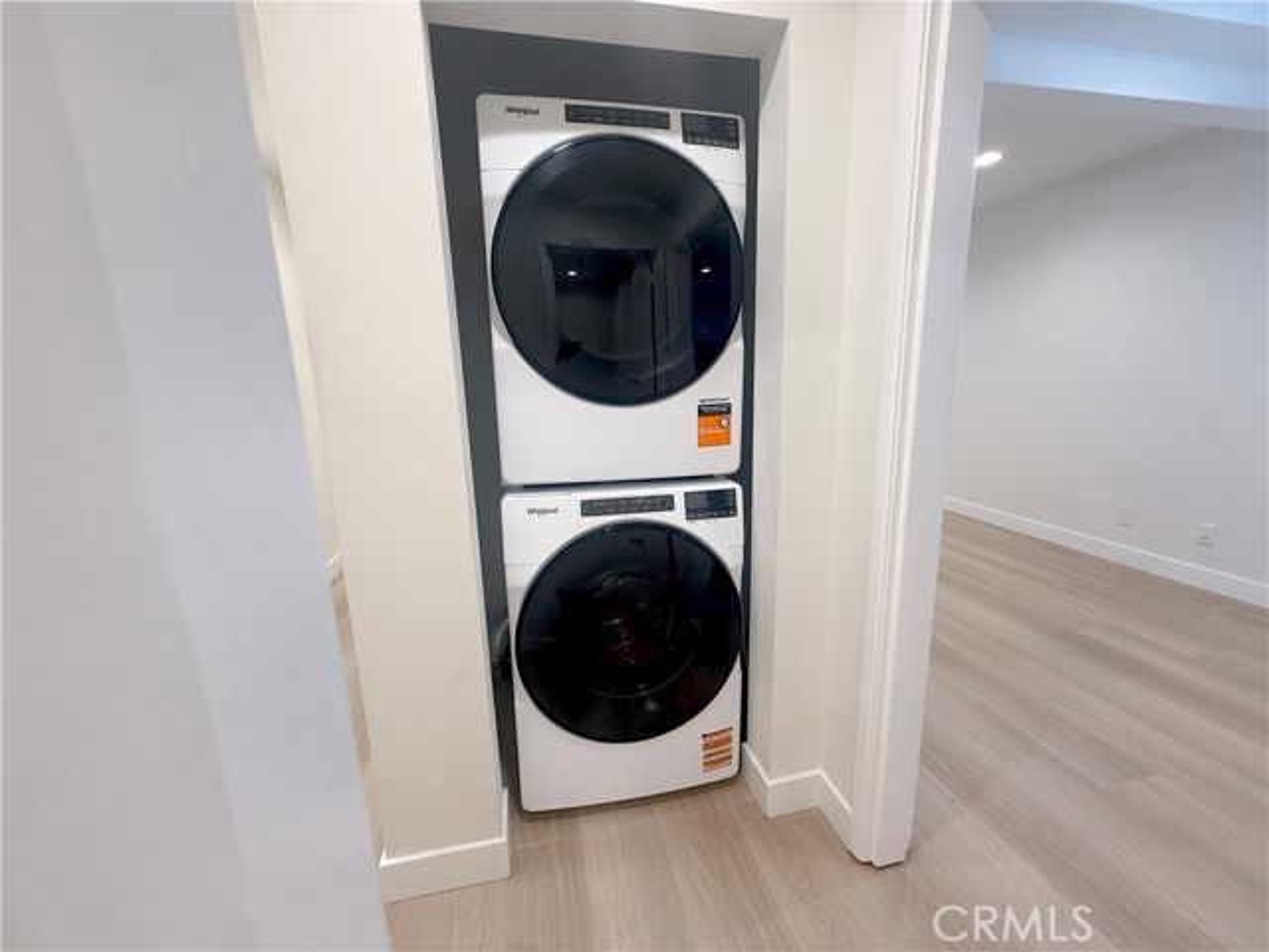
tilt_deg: -10.5
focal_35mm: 14
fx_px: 513
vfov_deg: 85.7
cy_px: 476
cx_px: 634
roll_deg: +3.1
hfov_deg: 102.1
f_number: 2.2
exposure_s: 1/120
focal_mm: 2.22
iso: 160
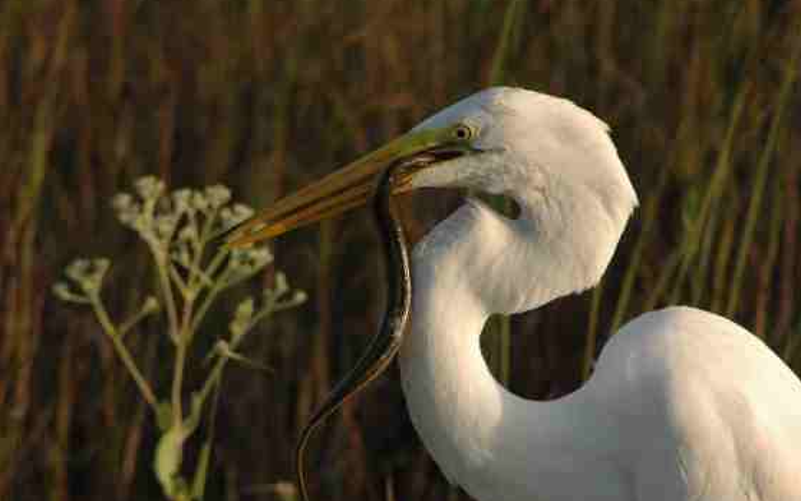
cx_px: 400
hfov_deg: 4.6
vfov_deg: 2.9
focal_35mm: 460
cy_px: 257
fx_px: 10044
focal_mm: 300
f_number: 10
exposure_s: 1/500
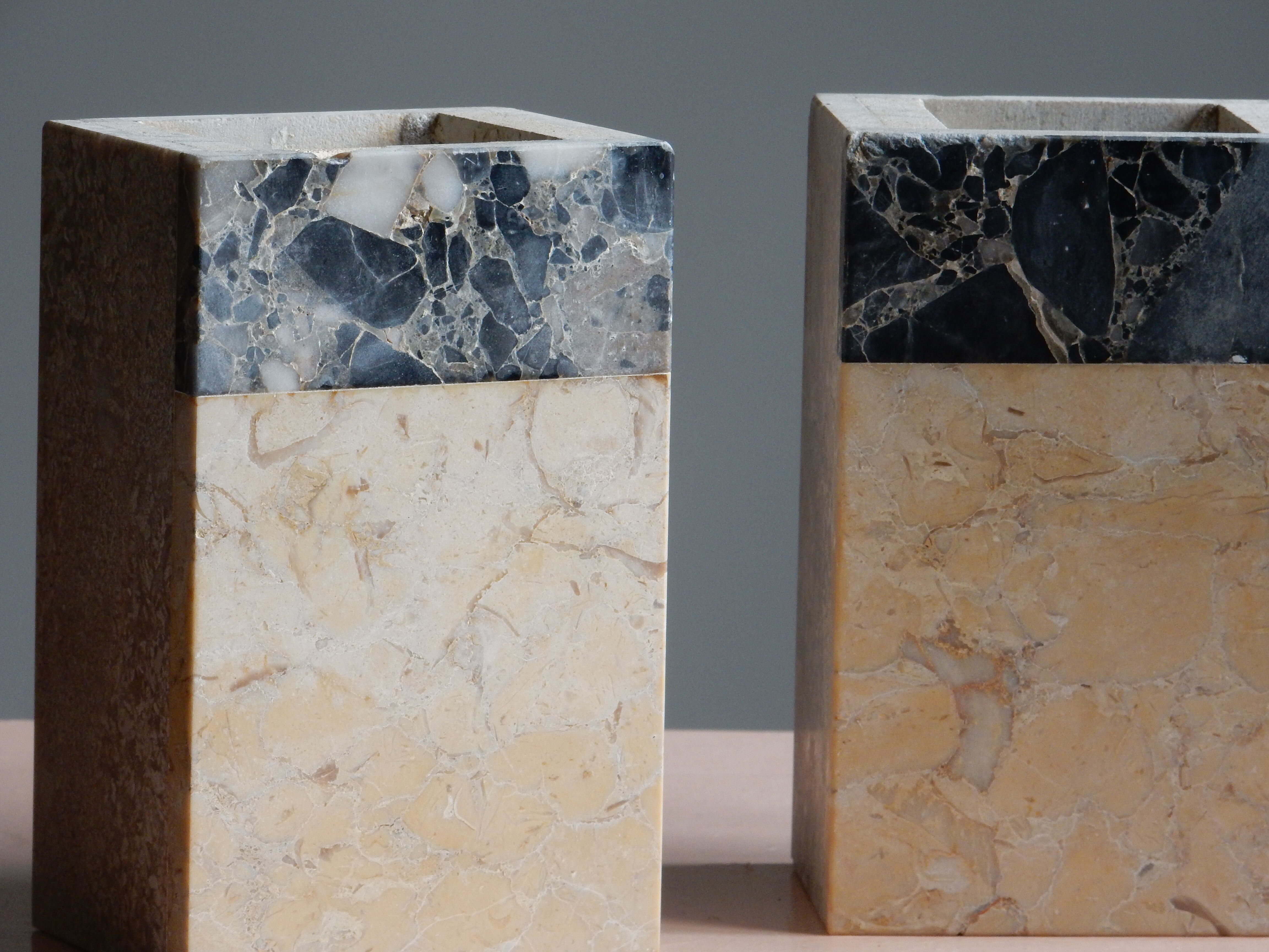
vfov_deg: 6.5
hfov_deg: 8.6
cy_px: 476
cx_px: 634
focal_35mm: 229
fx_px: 8395
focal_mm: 40.9
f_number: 6.3
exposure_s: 1/30
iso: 250
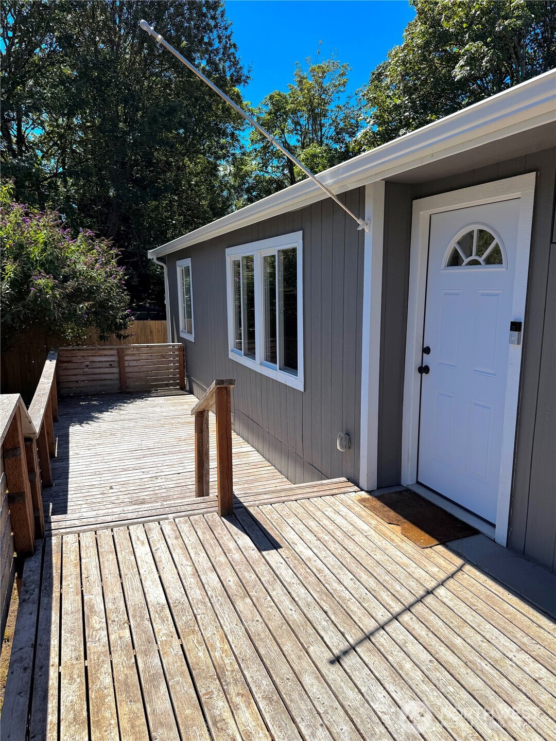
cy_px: 370
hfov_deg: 56.8
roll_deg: -0.9
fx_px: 514
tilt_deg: -9.5
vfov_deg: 71.6
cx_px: 278
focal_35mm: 24
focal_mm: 6.76
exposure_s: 1/6173
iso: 80
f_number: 1.78
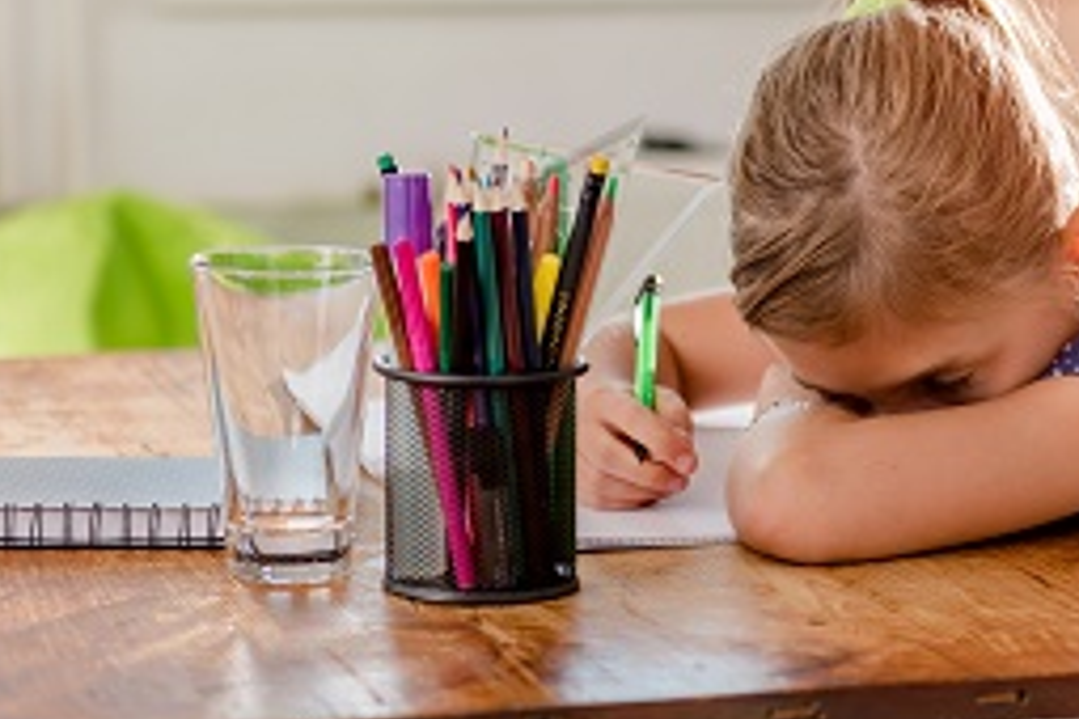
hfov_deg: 15.0
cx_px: 601
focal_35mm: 137
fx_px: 4106
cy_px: 349
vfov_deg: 10.0
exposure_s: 1/200
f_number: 2.8
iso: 160
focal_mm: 70
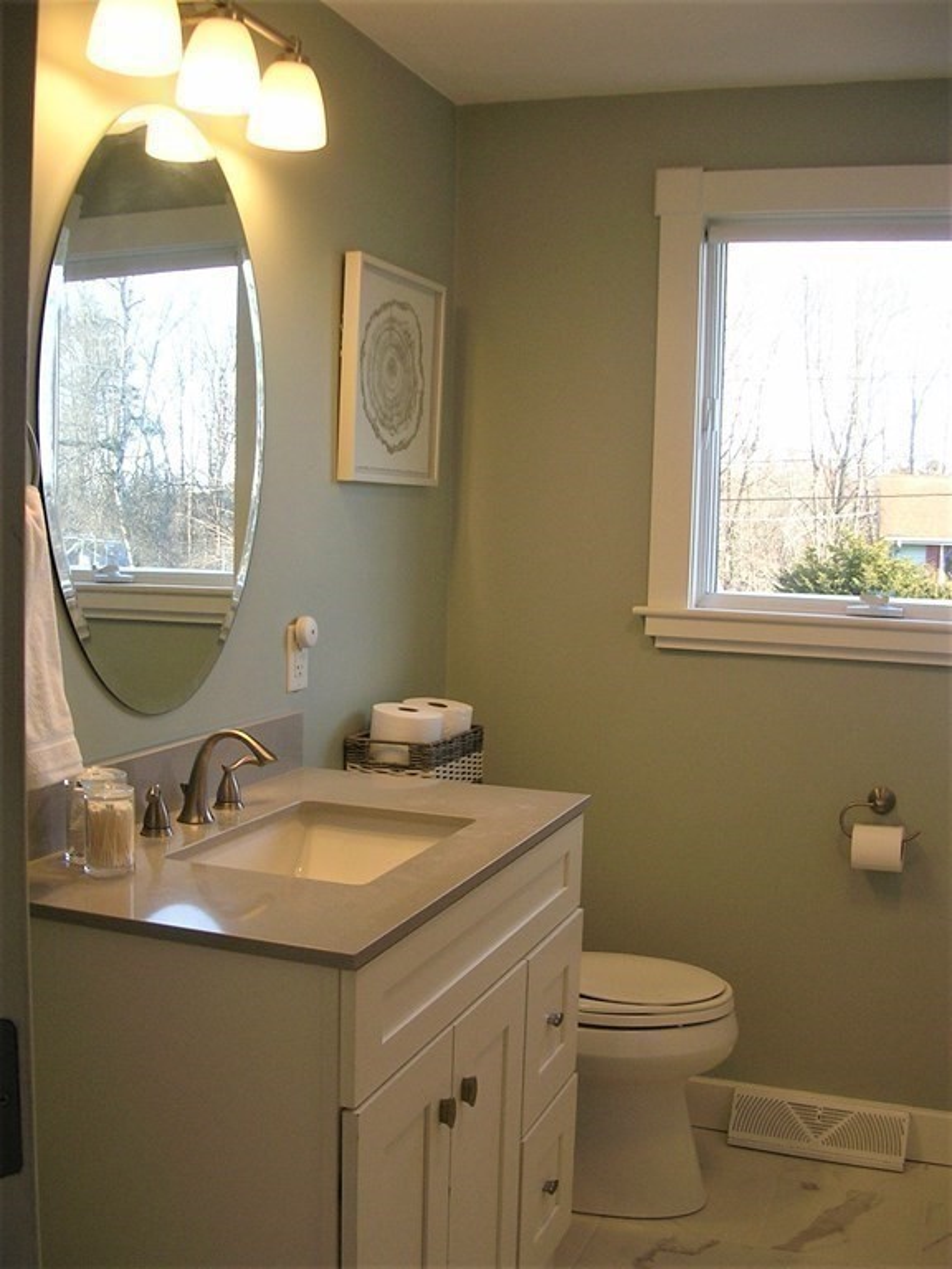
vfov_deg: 49.0
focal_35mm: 38
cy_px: 634
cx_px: 476
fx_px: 1393
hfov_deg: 37.7
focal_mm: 5.8
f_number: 2.8
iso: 50
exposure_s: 1/75.2
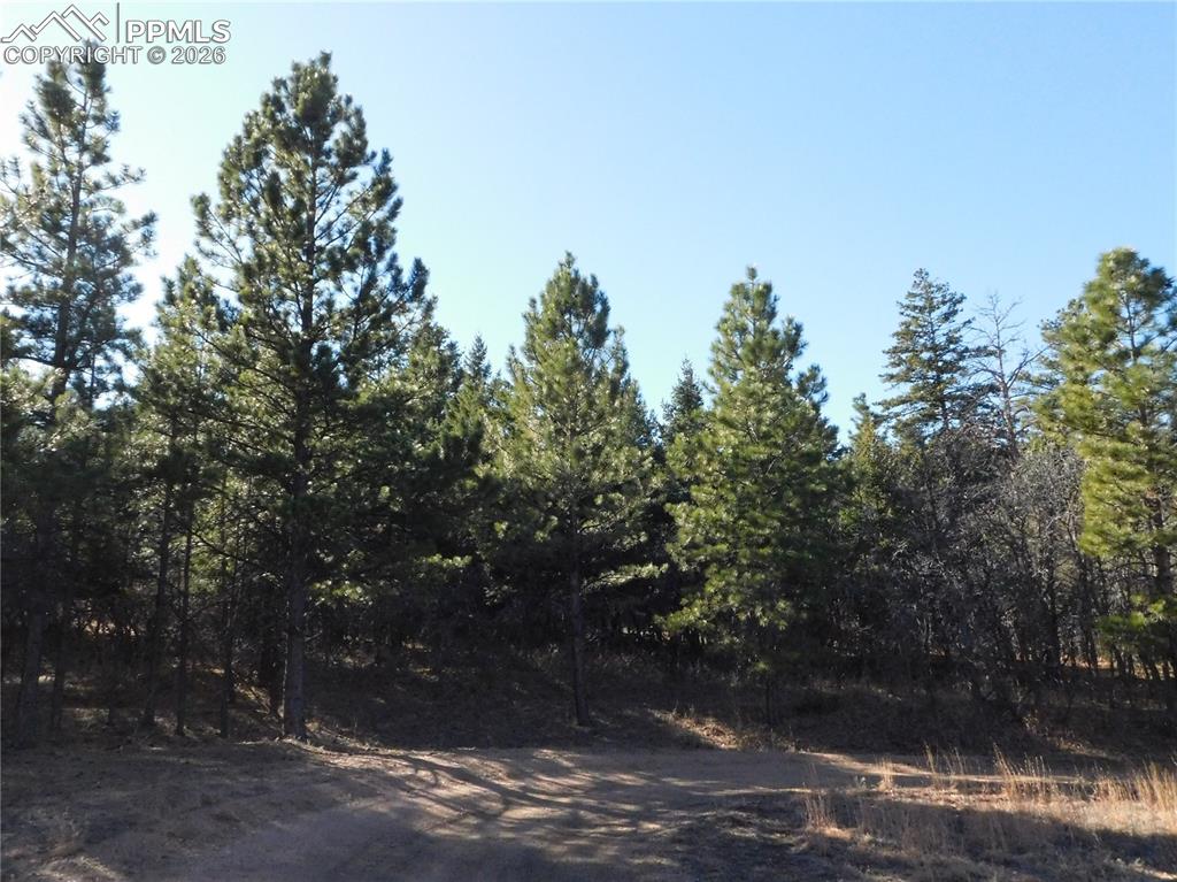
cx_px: 588
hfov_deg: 60.0
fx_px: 1020
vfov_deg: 46.8
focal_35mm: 30
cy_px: 441
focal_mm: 5.3
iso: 800
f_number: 6.4
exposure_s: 1/800
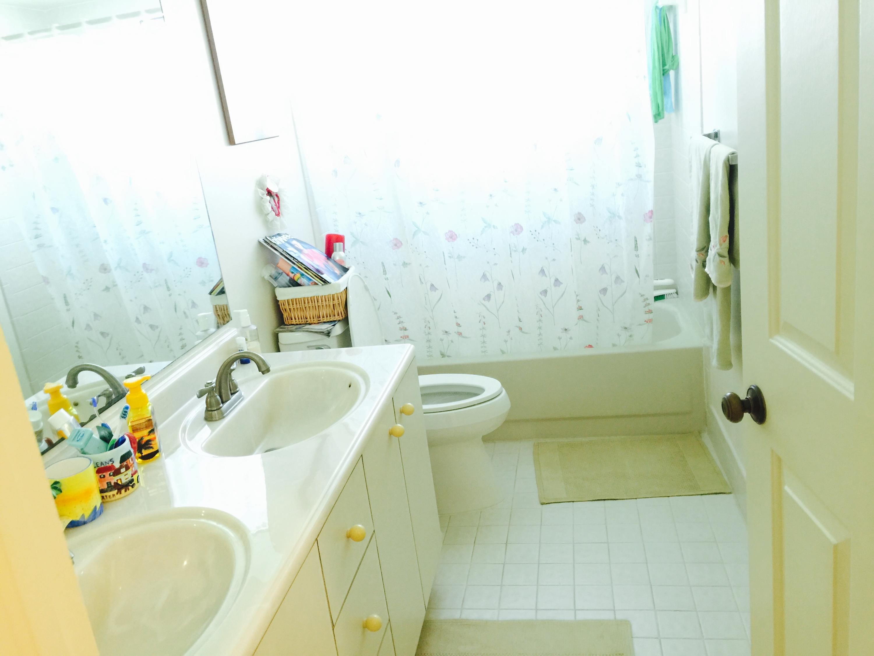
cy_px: 328
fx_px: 732
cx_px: 437
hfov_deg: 61.7
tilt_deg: -16.3
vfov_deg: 48.2
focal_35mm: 29
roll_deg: +8.0
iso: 100
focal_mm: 4.15
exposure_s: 1/10
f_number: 2.2
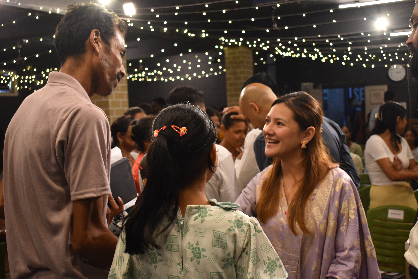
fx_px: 522
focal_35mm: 45
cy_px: 140
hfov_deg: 43.6
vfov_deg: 29.9
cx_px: 209
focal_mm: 30
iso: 1000
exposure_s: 1/60
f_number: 4.2
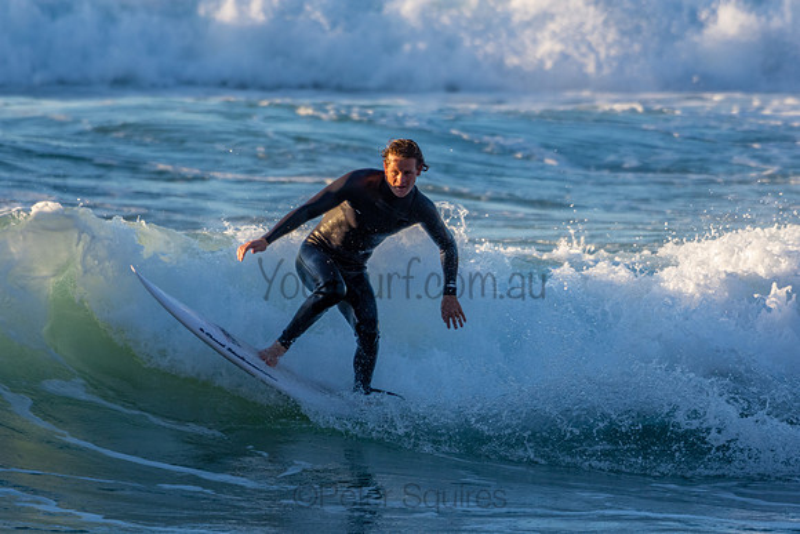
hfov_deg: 3.6
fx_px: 12669
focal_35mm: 570
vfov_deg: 2.4
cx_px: 400
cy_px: 267
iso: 640
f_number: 5.6
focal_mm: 380
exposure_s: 1/1250
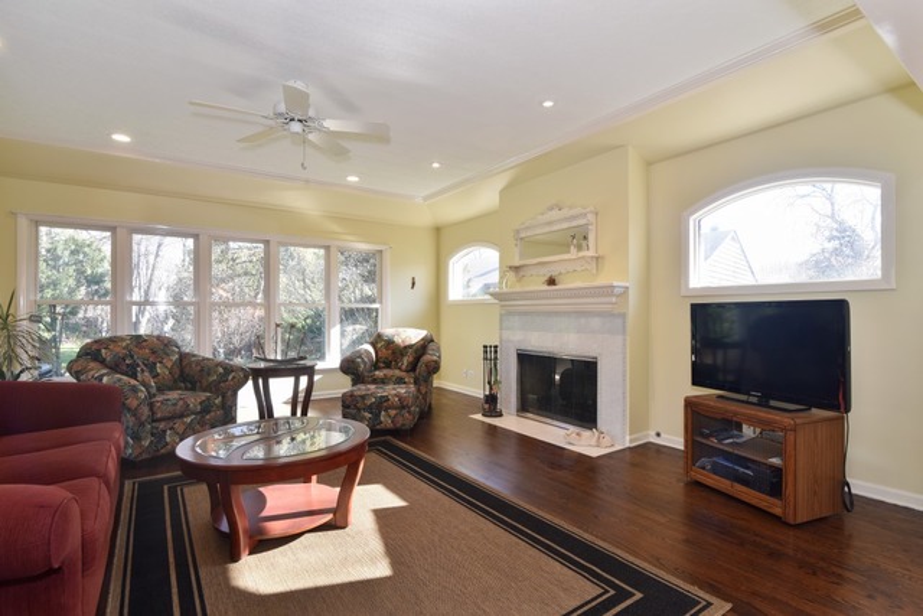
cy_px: 308
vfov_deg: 73.8
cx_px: 462
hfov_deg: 96.7
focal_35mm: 16
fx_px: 410
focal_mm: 16
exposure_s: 1/25
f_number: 8
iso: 200
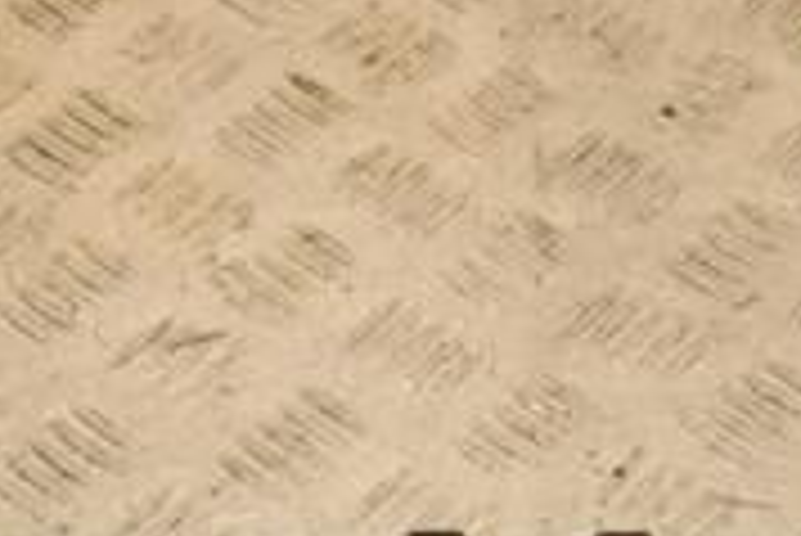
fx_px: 2472
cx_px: 554
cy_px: 842
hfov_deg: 18.3
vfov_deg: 11.7
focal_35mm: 111
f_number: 8
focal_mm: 22
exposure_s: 1/200
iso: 800
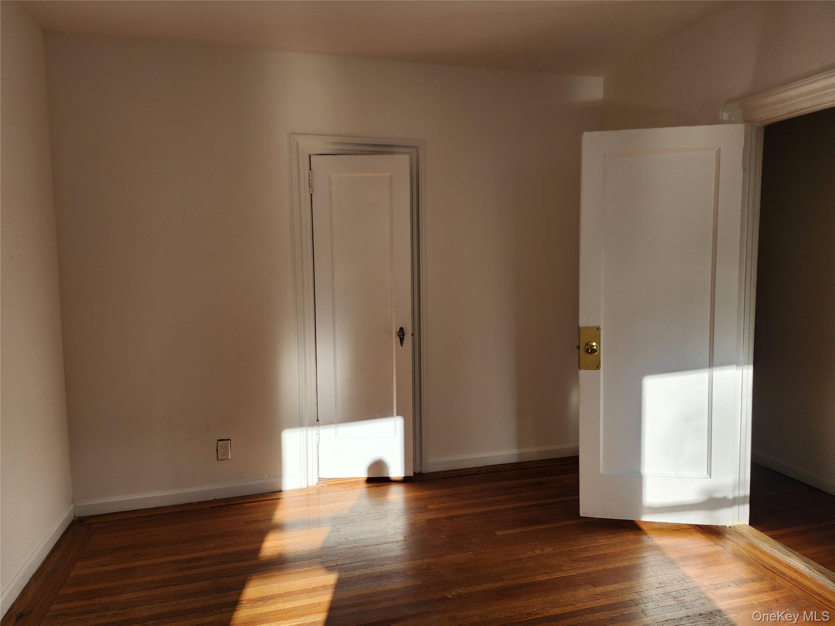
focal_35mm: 23
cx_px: 418
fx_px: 555
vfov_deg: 58.9
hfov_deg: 73.9
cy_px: 313
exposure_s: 1/214
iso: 12
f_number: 1.8
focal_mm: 6.4
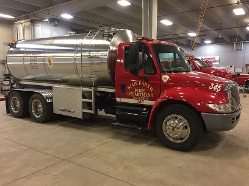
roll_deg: +0.0
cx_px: 124
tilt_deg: -5.7
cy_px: 93
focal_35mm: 29
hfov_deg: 61.7
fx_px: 209
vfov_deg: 48.2
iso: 100
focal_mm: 4.15
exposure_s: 1/30
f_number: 2.2
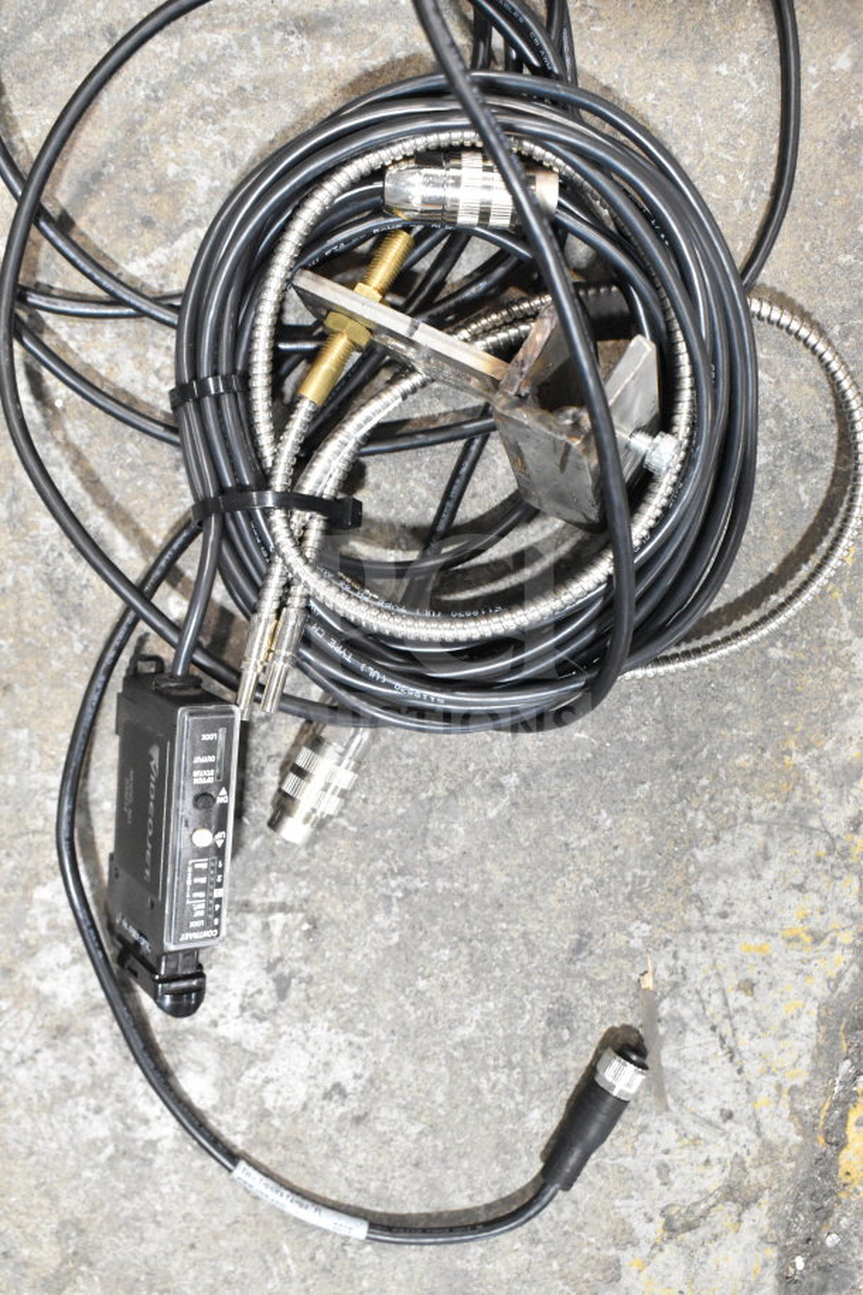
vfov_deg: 49.6
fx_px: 1402
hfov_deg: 34.2
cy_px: 648
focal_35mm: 39
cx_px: 432
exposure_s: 1/200
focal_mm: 26
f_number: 7.1
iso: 6400
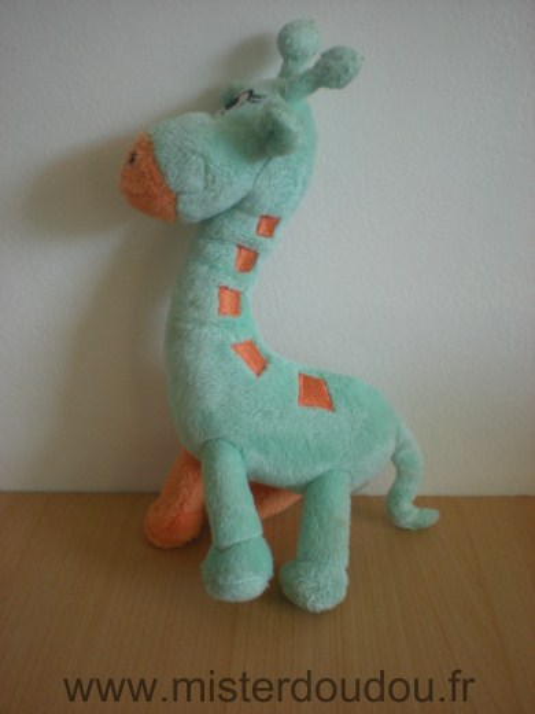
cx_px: 268
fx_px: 783
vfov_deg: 49.0
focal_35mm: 38
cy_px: 357
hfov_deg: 37.7
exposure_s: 1/59.5
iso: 155
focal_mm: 6.3
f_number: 3.1
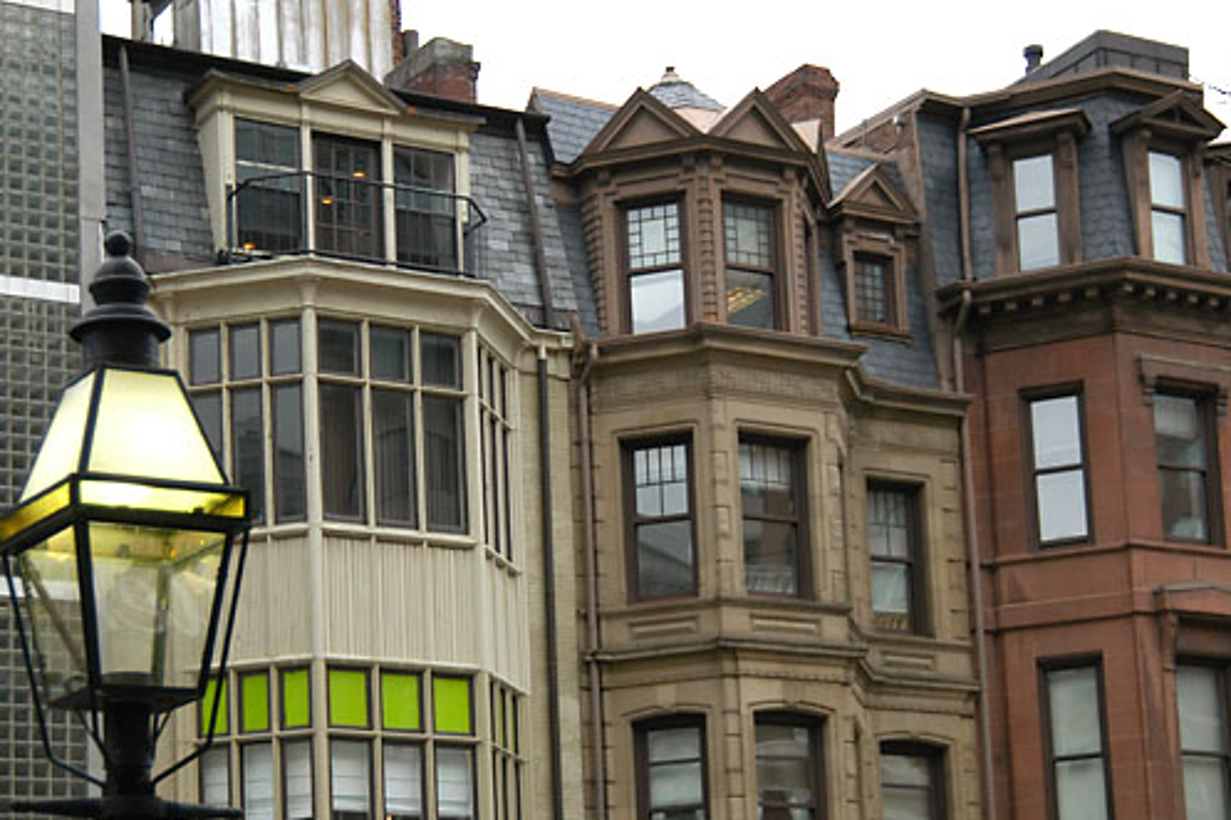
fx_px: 2871
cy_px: 434
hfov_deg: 24.2
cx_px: 562
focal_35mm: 84
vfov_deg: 16.2
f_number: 4.8
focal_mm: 48
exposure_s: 1/180
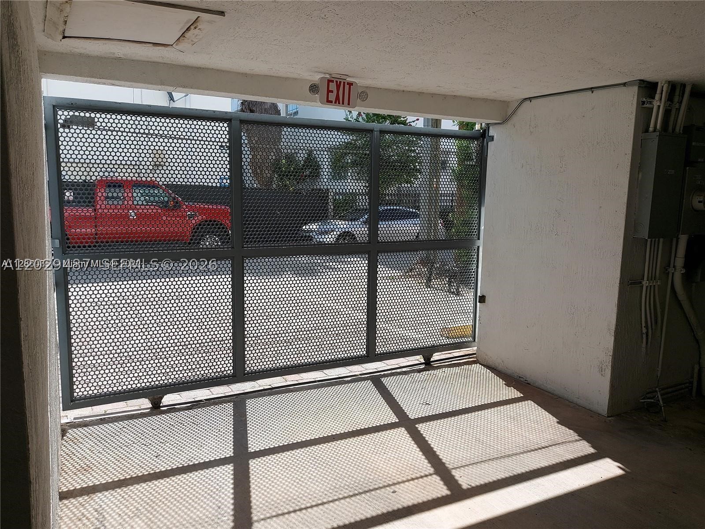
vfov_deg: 54.9
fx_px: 509
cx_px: 352
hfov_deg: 69.4
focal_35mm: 25
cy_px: 264
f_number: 2
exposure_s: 1/906
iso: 50
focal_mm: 4.6
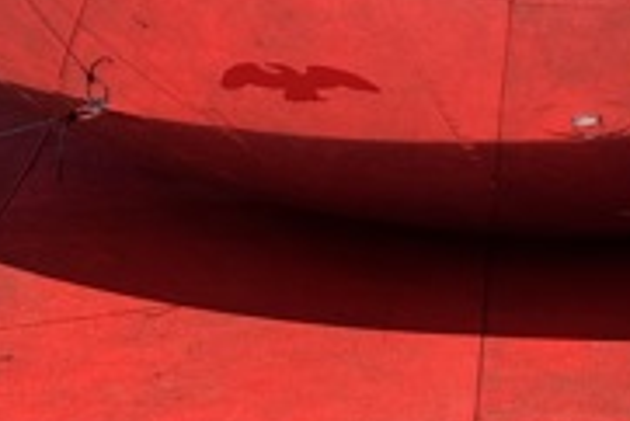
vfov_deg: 6.7
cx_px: 714
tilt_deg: -13.4
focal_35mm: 206
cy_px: 148
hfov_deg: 9.9
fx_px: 3608
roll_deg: +0.0
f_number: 1.6
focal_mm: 5.96
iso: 32
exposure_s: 1/2105
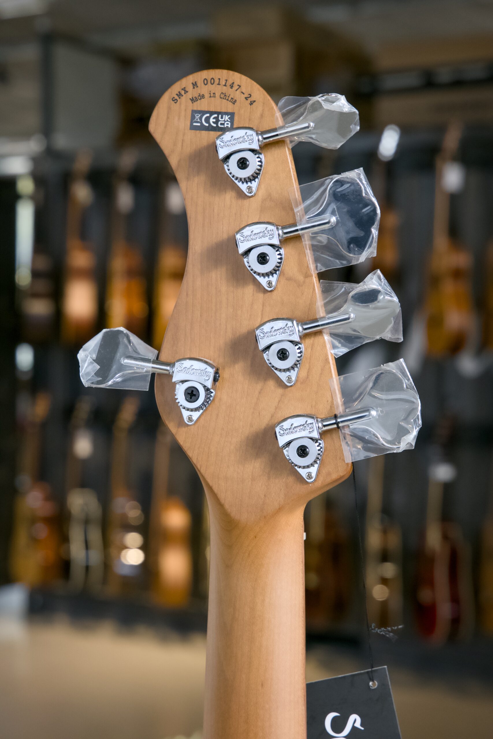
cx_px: 246
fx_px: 1438
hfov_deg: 19.5
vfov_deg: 28.8
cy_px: 370
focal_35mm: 70
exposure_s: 1/125
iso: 4000
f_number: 8
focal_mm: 70
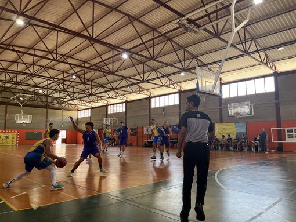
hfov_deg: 67.3
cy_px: 111
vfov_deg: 53.1
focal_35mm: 26
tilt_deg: +7.7
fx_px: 222
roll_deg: +0.5
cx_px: 148
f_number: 1.6
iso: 50
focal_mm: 5.1
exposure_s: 1/100
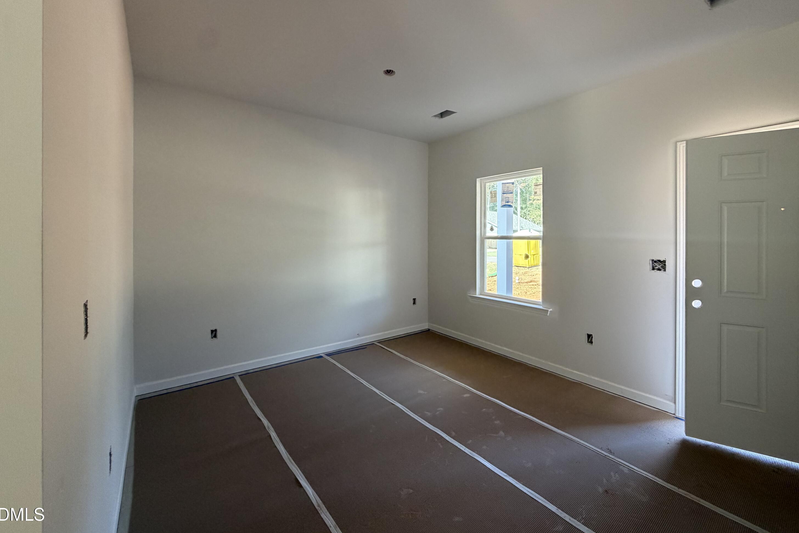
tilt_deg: -0.2
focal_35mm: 15
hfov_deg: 100.4
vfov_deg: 77.0
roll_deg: +0.0
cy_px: 234
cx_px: 407
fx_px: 333
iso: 250
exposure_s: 1/121
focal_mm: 2.22
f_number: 2.2
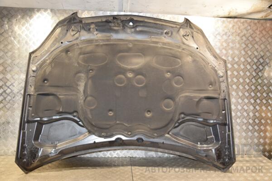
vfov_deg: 41.7
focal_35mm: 32
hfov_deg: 59.5
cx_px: 136
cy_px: 90
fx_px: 238
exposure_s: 1/125
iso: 800
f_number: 5
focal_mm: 21
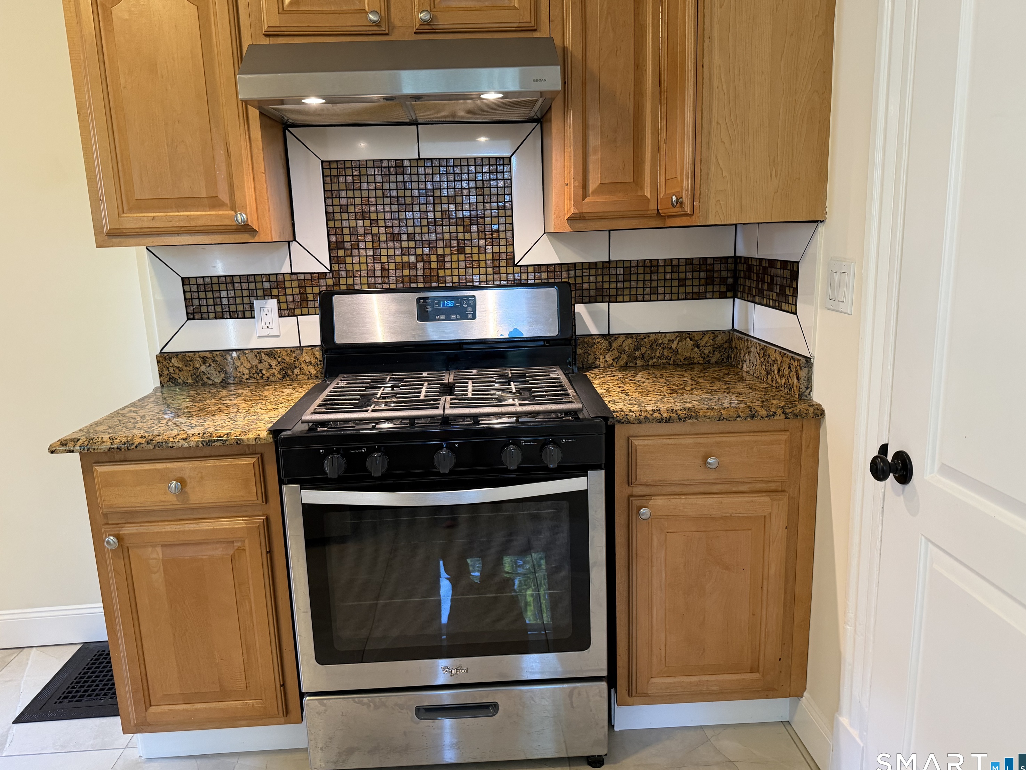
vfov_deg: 54.9
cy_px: 380
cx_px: 501
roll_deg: +1.8
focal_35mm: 25
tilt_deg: -10.4
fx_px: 741
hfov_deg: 69.4
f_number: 1.78
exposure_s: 1/60
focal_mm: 6.76
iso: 400
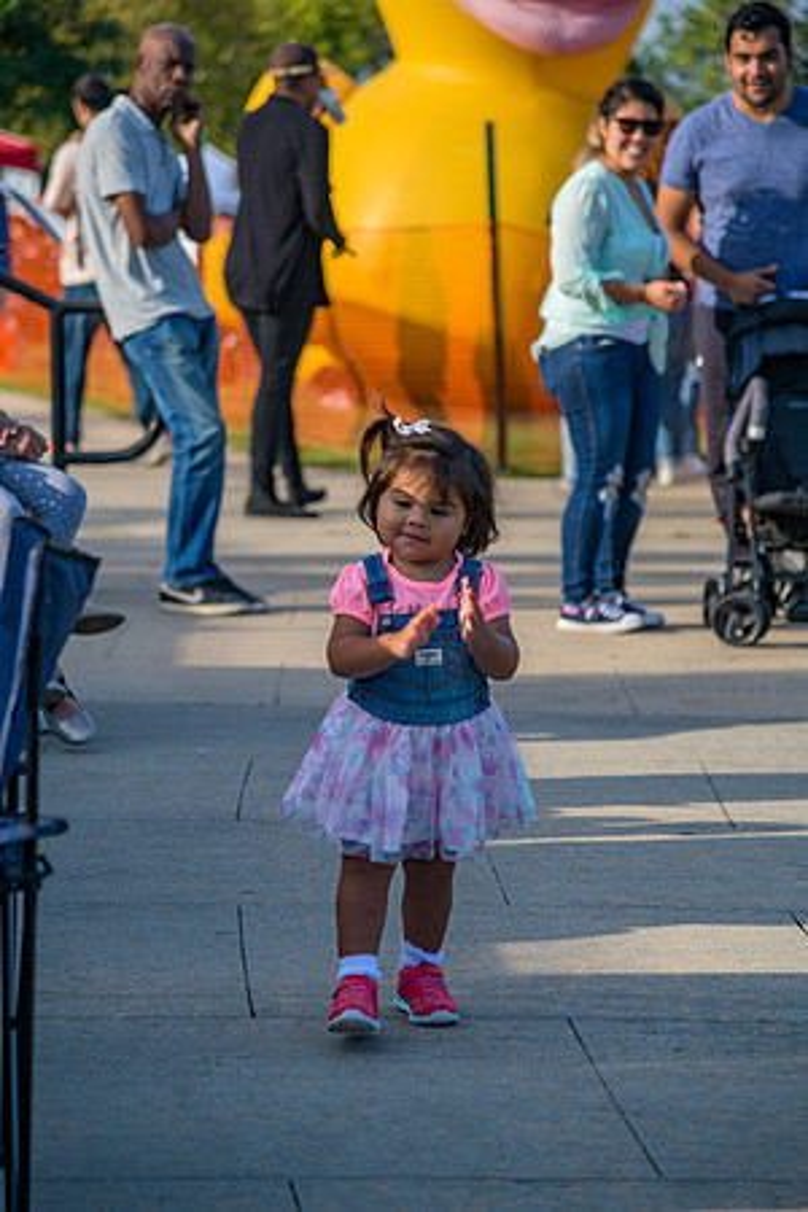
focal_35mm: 120
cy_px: 606
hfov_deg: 11.4
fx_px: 4040
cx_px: 404
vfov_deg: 17.1
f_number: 4
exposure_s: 1/200
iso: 90
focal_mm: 120
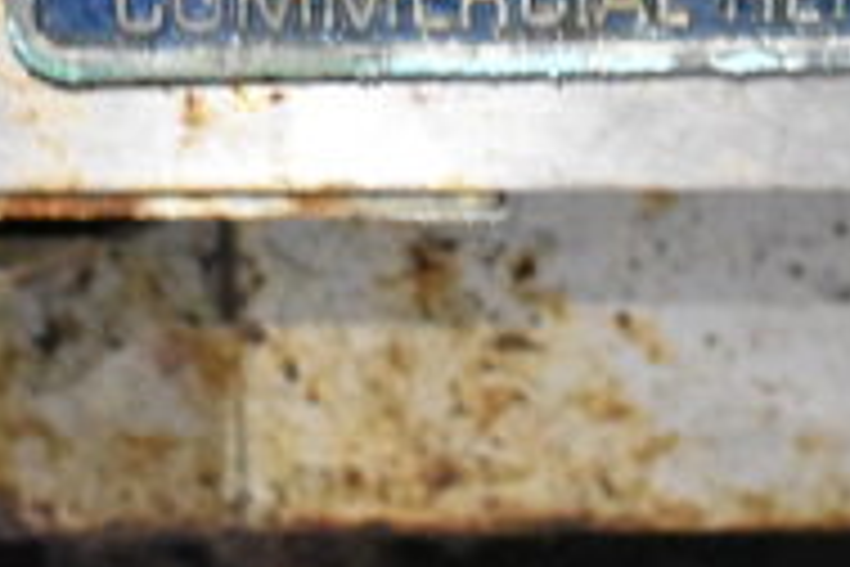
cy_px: -304
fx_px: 3659
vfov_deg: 8.6
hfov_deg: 13.2
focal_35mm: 155
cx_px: 684
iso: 12800
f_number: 4.5
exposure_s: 1/50
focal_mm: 32
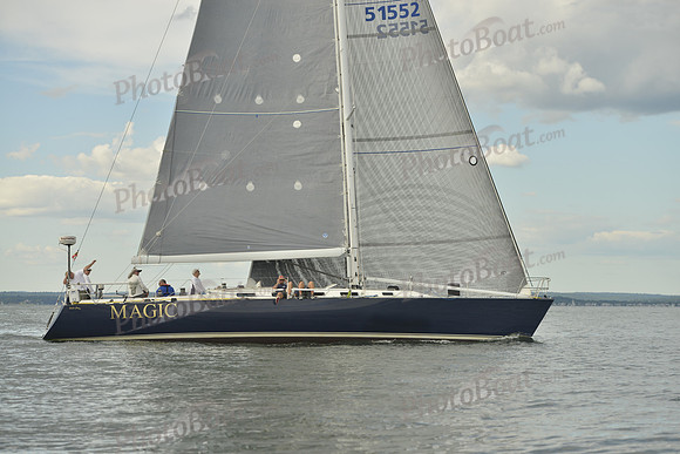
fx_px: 1889
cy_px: 227
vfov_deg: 13.7
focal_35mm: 100
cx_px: 340
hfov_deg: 20.4
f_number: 5
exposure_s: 1/1250
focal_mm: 100
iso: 200
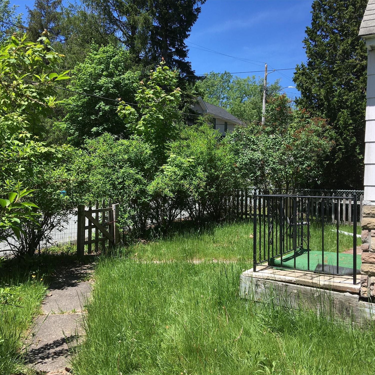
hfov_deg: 47.2
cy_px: 192
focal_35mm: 35
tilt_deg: -0.1
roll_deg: -1.1
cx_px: 200
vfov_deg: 47.2
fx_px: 429
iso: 25
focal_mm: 4.15
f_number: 2.2
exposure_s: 1/1221
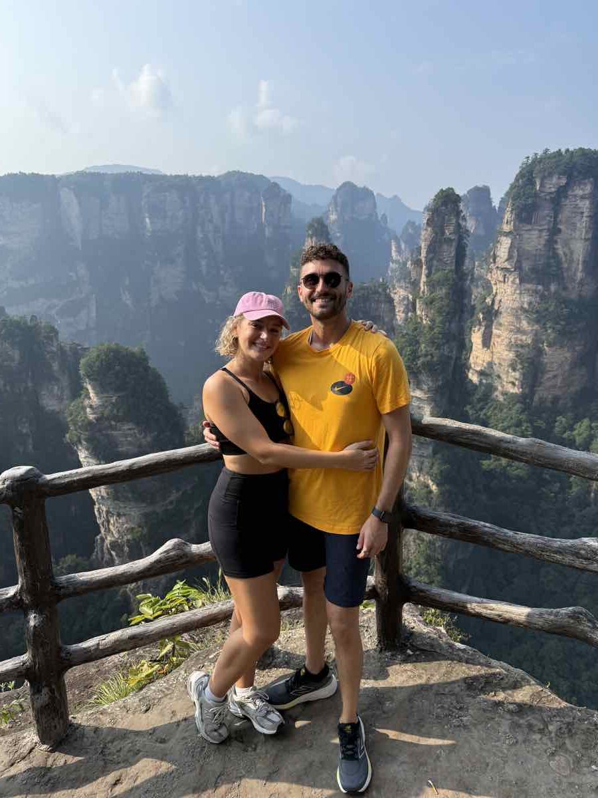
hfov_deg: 56.8
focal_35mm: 24
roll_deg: -3.1
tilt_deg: -17.5
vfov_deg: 71.6
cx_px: 299
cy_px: 399
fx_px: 553
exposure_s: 1/3145
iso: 100
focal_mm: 6.76
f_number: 1.78
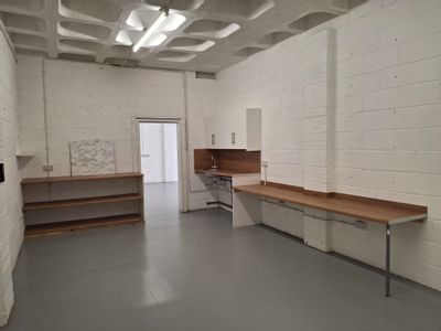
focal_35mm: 25
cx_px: 220
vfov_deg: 54.9
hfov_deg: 69.4
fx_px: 318
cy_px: 166
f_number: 1.8
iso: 160
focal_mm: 4.69
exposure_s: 1/100
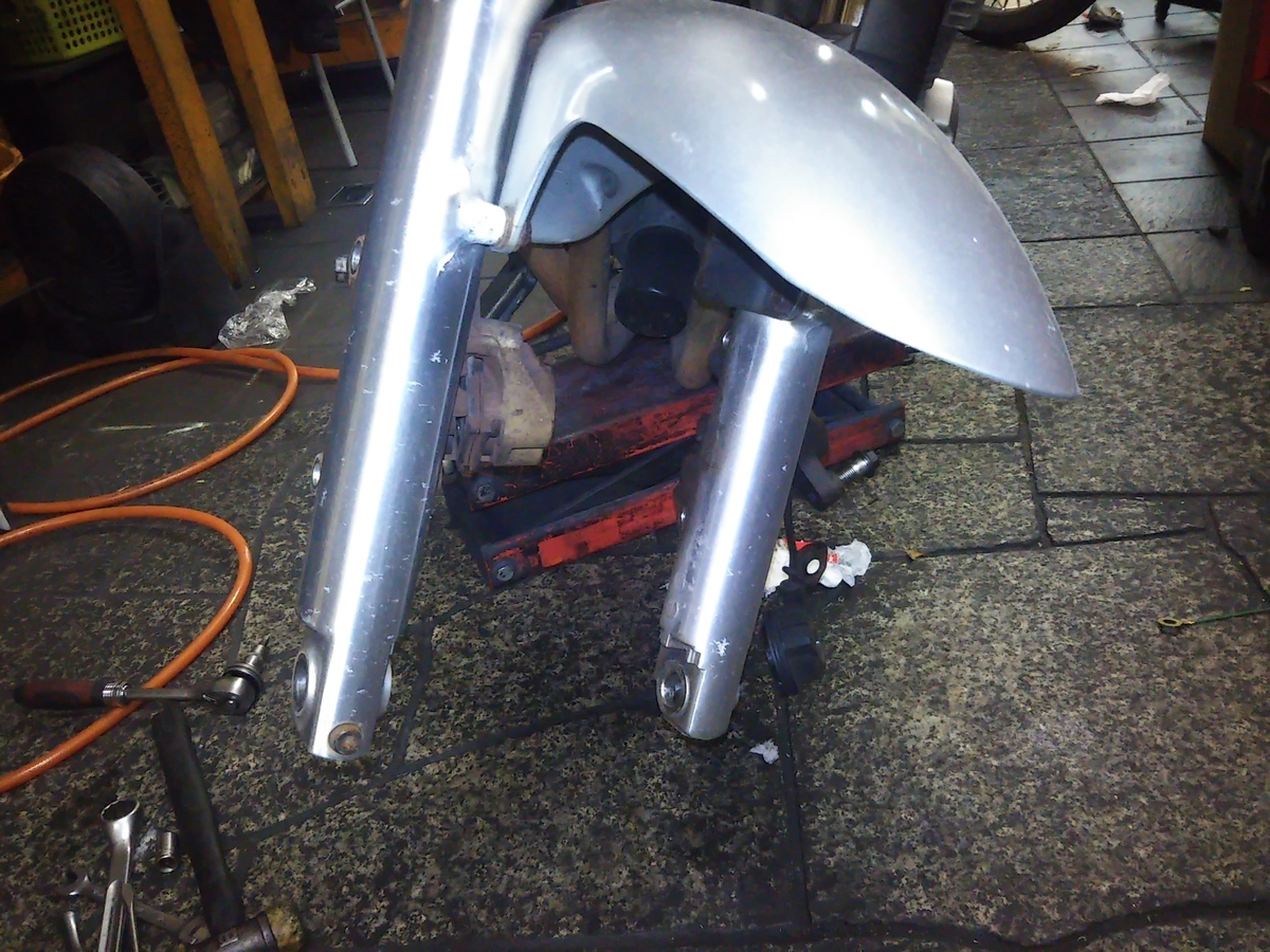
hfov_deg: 60.0
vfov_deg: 46.8
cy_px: 476
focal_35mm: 30
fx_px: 1101
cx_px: 635
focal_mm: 4
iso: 836
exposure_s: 1/23
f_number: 2.2
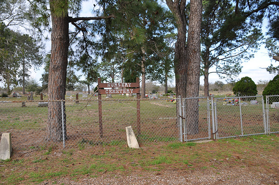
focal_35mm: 27
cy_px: 92
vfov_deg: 47.8
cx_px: 140
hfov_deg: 67.5
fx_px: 209
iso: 200
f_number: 7.1
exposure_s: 1/50
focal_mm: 18
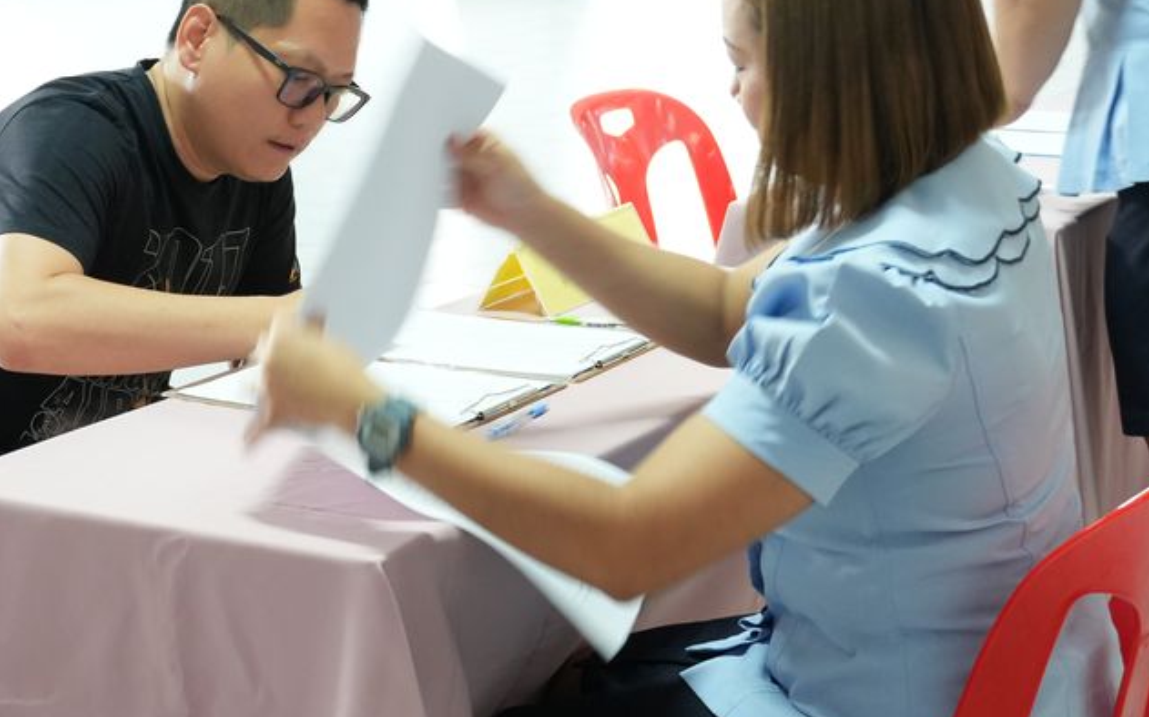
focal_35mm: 85
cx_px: 499
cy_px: 265
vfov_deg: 15.4
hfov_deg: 24.4
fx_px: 2655
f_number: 4.5
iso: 1600
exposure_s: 1/20
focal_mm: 35
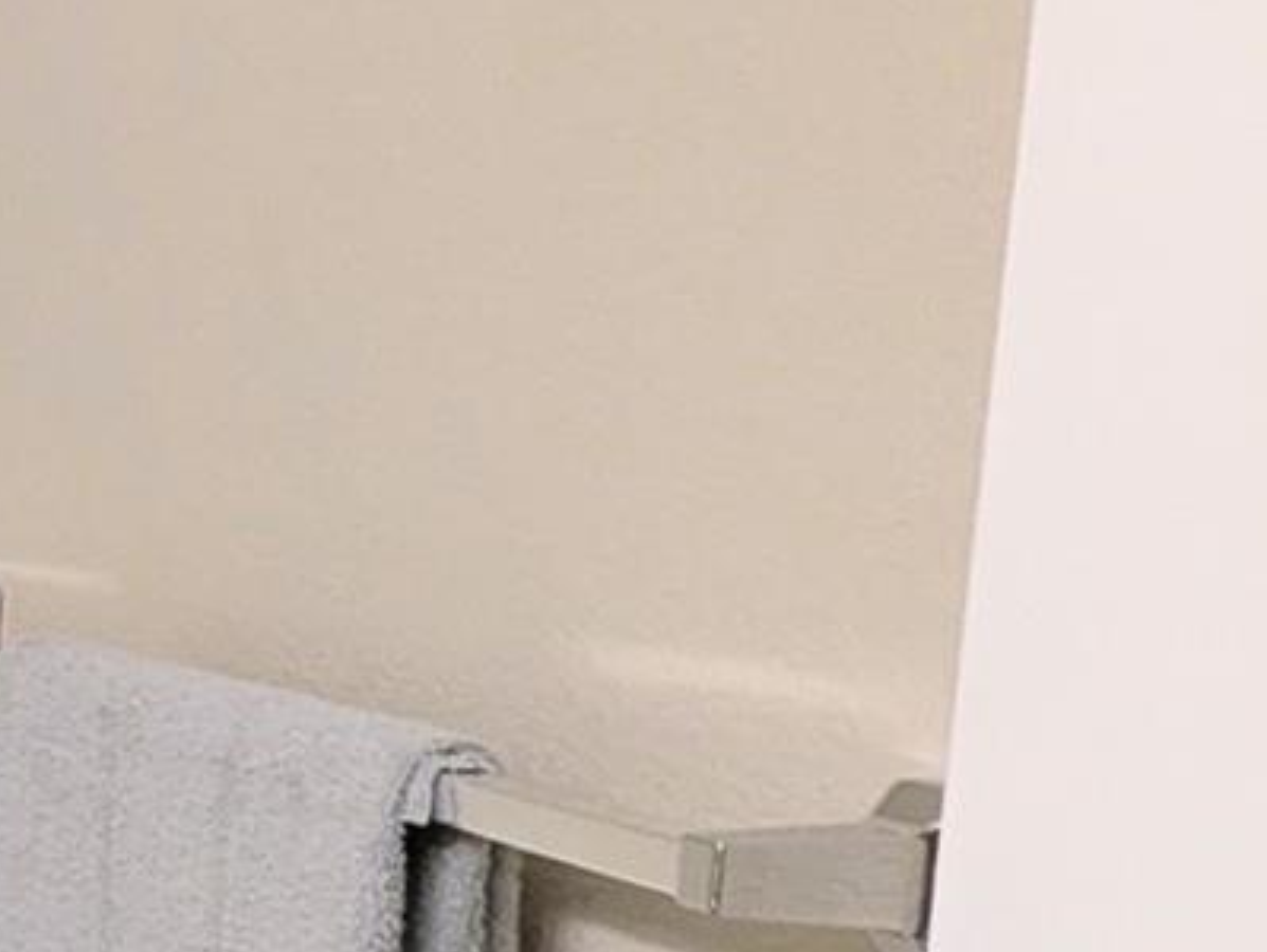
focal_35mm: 52
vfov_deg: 28.0
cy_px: 574
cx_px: -1203
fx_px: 1905
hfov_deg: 20.1
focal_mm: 1.95
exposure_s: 1/40
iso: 115
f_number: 2.2
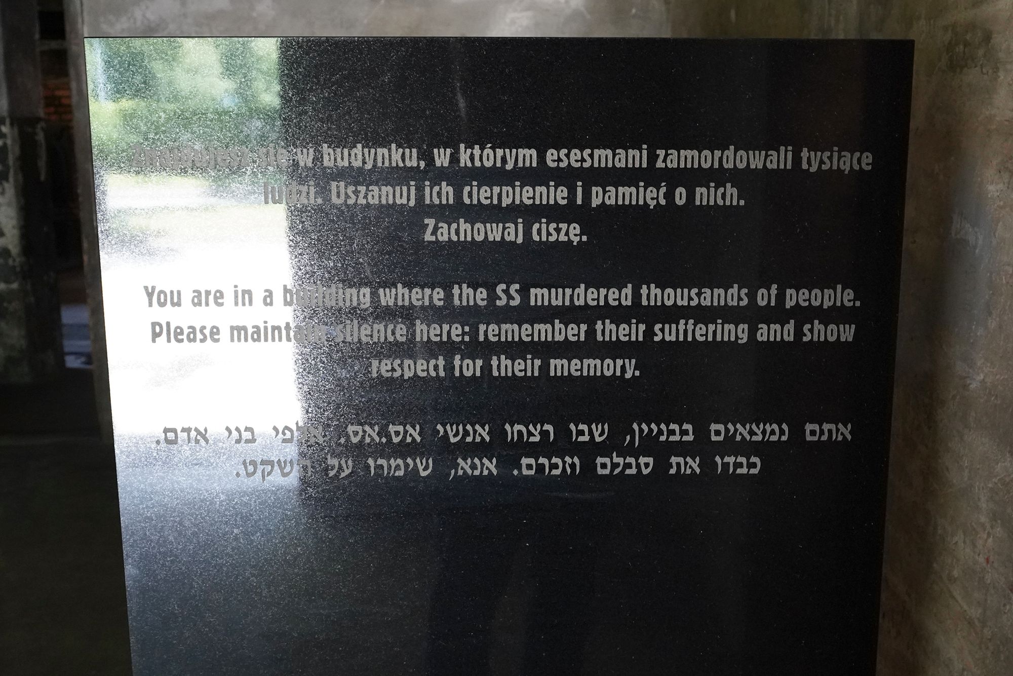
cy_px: 338
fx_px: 675
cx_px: 506
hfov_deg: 73.7
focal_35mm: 24
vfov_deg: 53.1
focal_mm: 24
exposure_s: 1/80
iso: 3200
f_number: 5.6
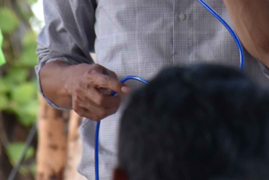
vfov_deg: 1.6
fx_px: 6553
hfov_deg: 2.4
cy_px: -48
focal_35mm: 877
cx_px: 161
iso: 500
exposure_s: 1/250
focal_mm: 140
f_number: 5.6
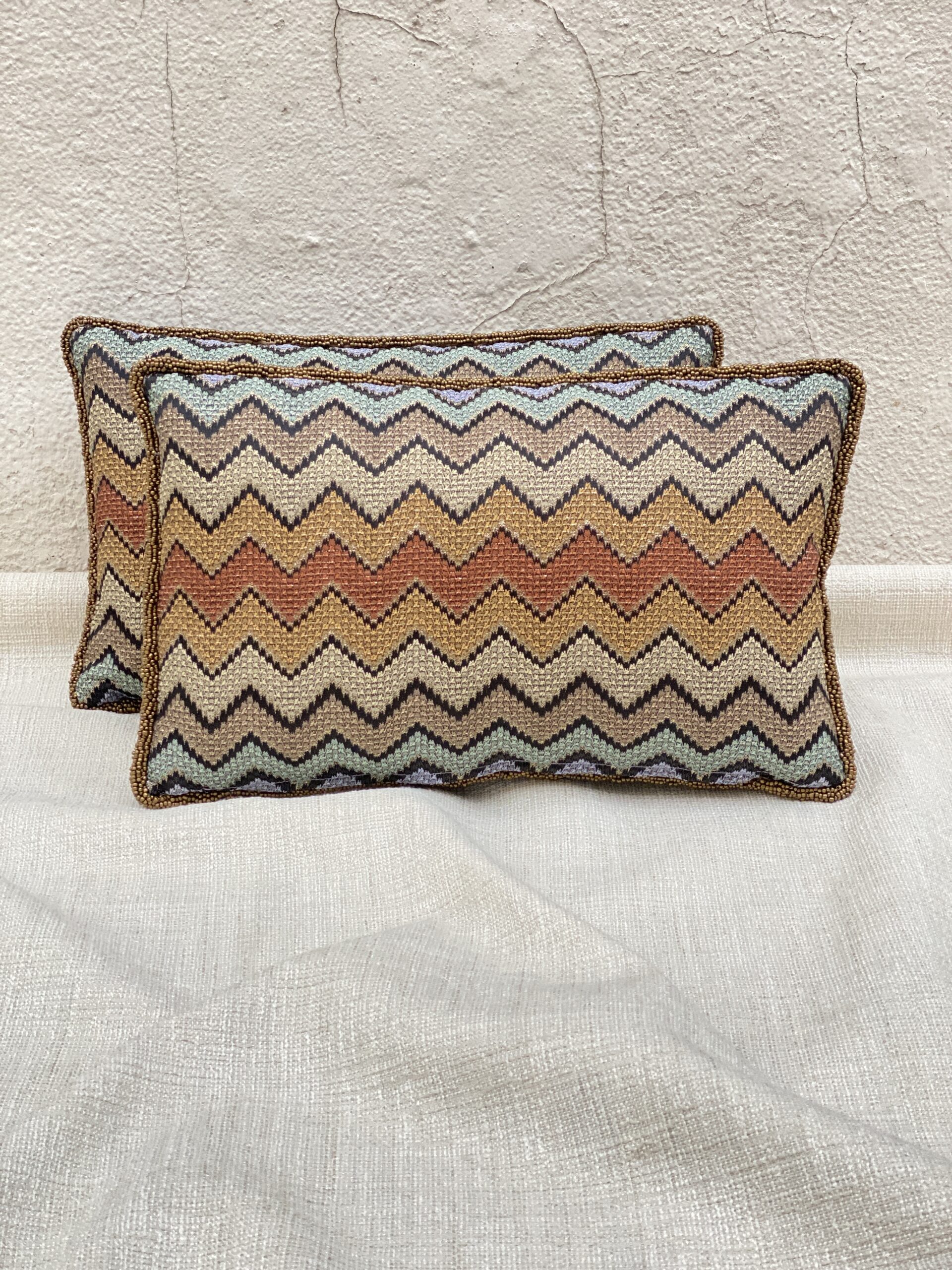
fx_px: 1907
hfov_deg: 28.0
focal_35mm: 52
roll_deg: +0.0
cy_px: 635
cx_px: 476
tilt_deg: -20.1
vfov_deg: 36.8
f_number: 2
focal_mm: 6
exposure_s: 1/122
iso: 160
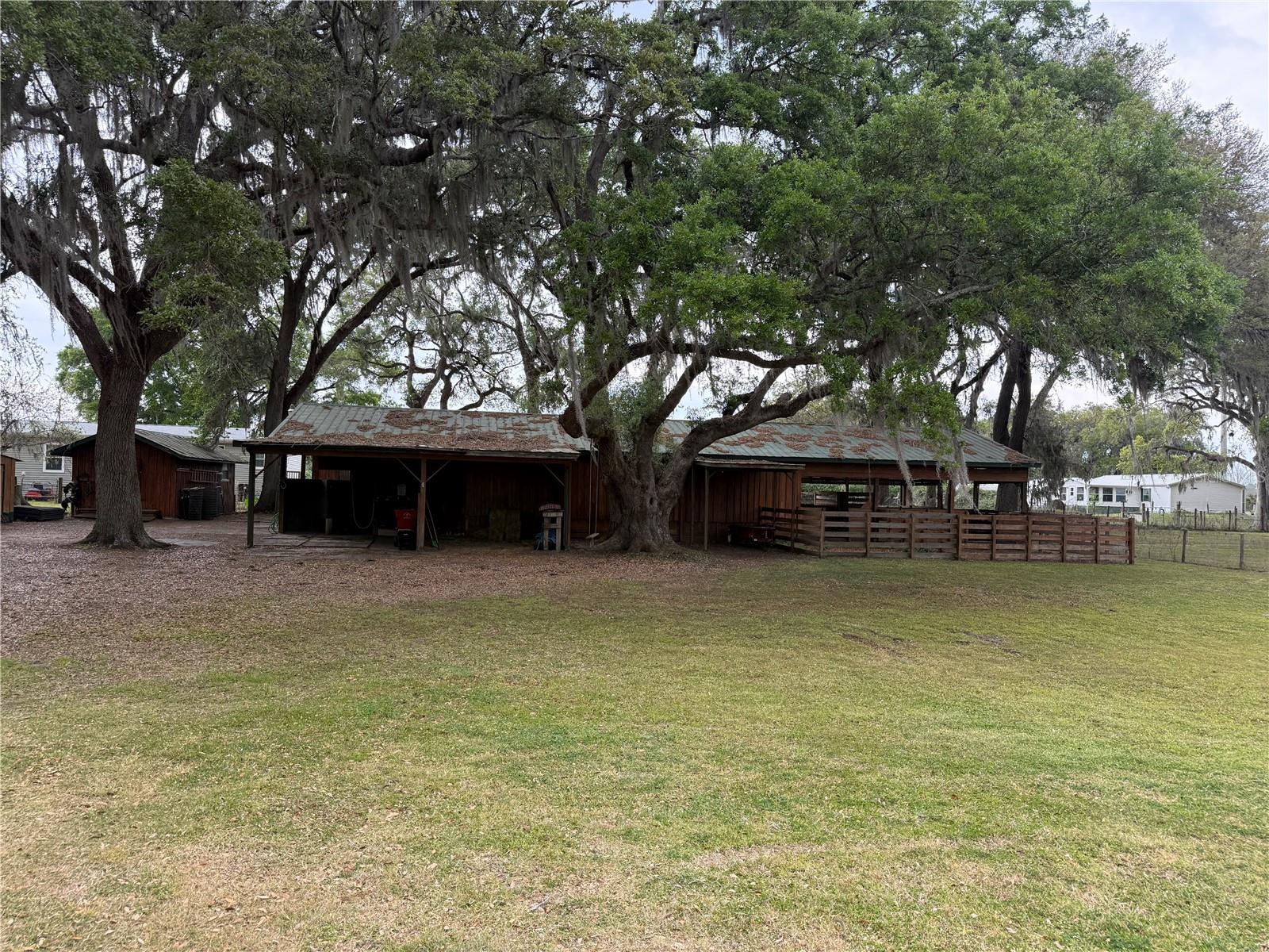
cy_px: 476
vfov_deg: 56.8
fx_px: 880
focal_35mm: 24
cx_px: 634
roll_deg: -1.7
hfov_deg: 71.6
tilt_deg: +1.5
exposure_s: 1/501
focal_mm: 6.76
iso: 100
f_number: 1.78
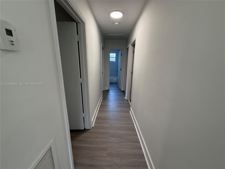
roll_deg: -1.5
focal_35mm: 14
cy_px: 84
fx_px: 91
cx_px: 112
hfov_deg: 102.1
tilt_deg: -14.8
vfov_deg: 85.7
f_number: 2.2
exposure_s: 1/120
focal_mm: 2.22
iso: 125
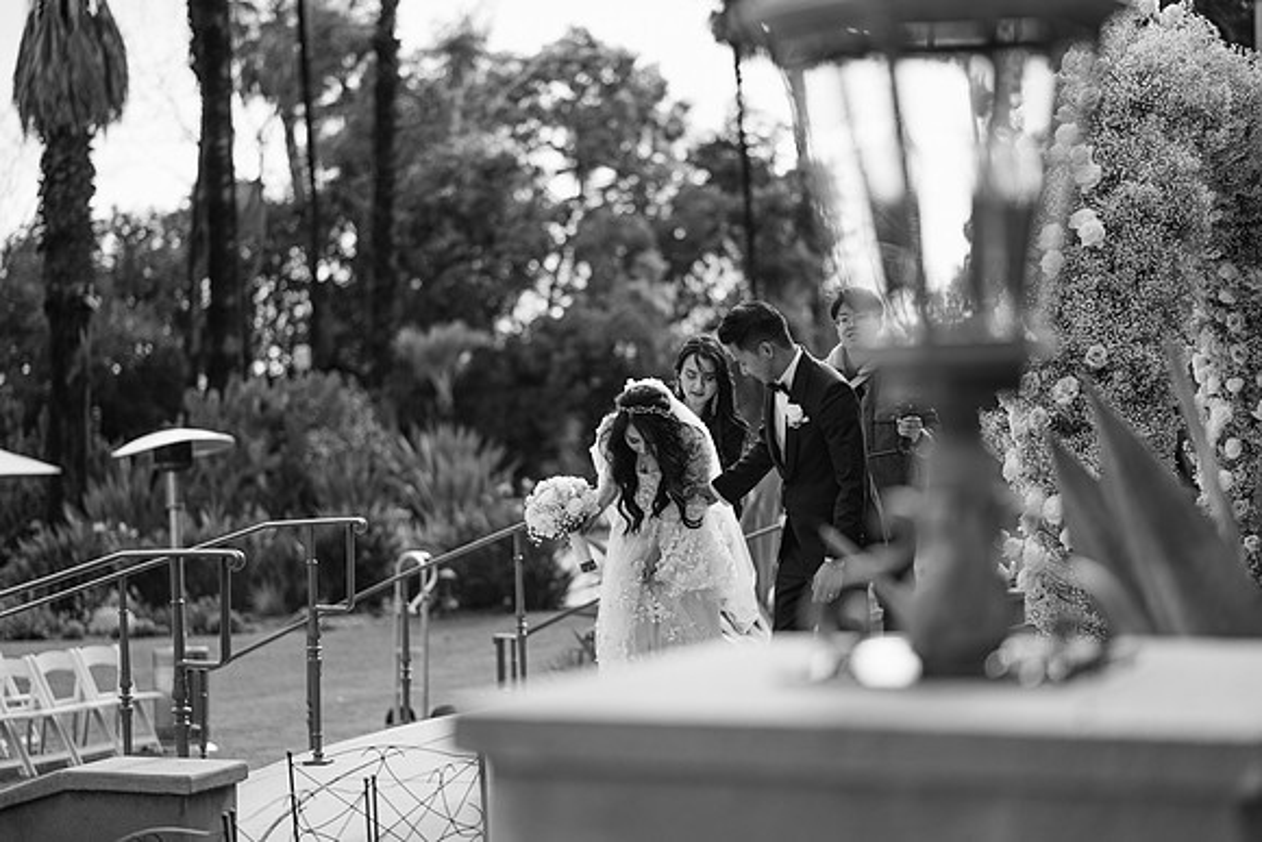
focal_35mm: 85
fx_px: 2980
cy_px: 421
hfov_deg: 23.9
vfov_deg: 16.1
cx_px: 631
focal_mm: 85
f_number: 2
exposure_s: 1/2000
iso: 100
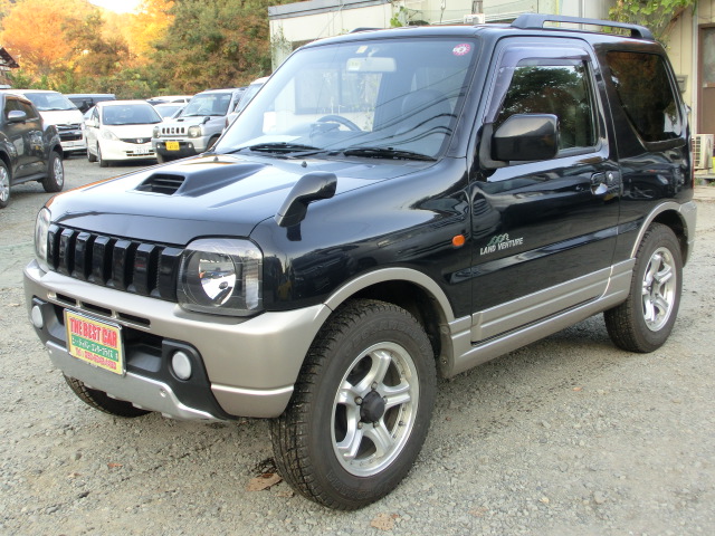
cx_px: 358
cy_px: 268
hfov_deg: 42.9
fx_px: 909
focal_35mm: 44
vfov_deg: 32.9
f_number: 4.2
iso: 160
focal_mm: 7.87
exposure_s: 1/60
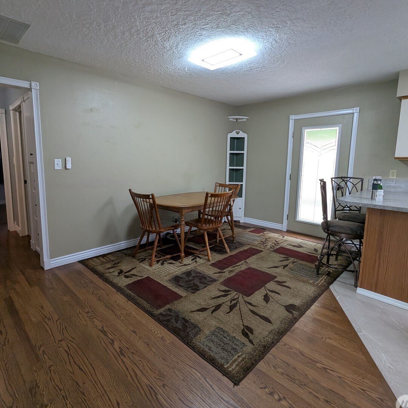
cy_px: 193
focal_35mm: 17
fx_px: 227
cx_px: 192
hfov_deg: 83.9
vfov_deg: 83.9
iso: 211
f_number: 2.2
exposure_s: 1/65.8
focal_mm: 1.95
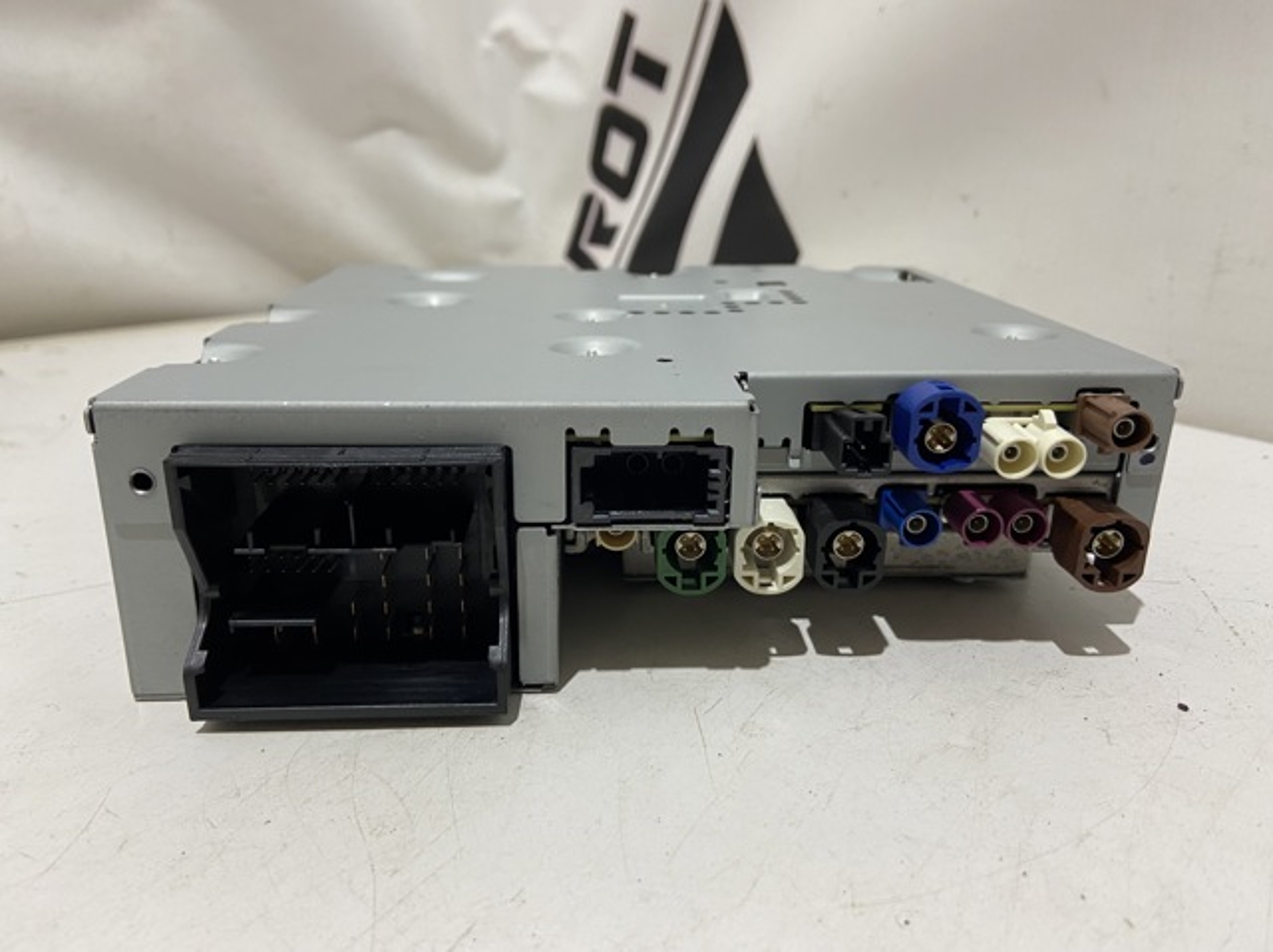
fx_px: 955
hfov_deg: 67.3
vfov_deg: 53.0
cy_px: 476
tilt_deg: -19.4
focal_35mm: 26
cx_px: 636
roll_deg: -0.1
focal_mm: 4.25
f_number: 1.8
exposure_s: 1/50
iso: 160
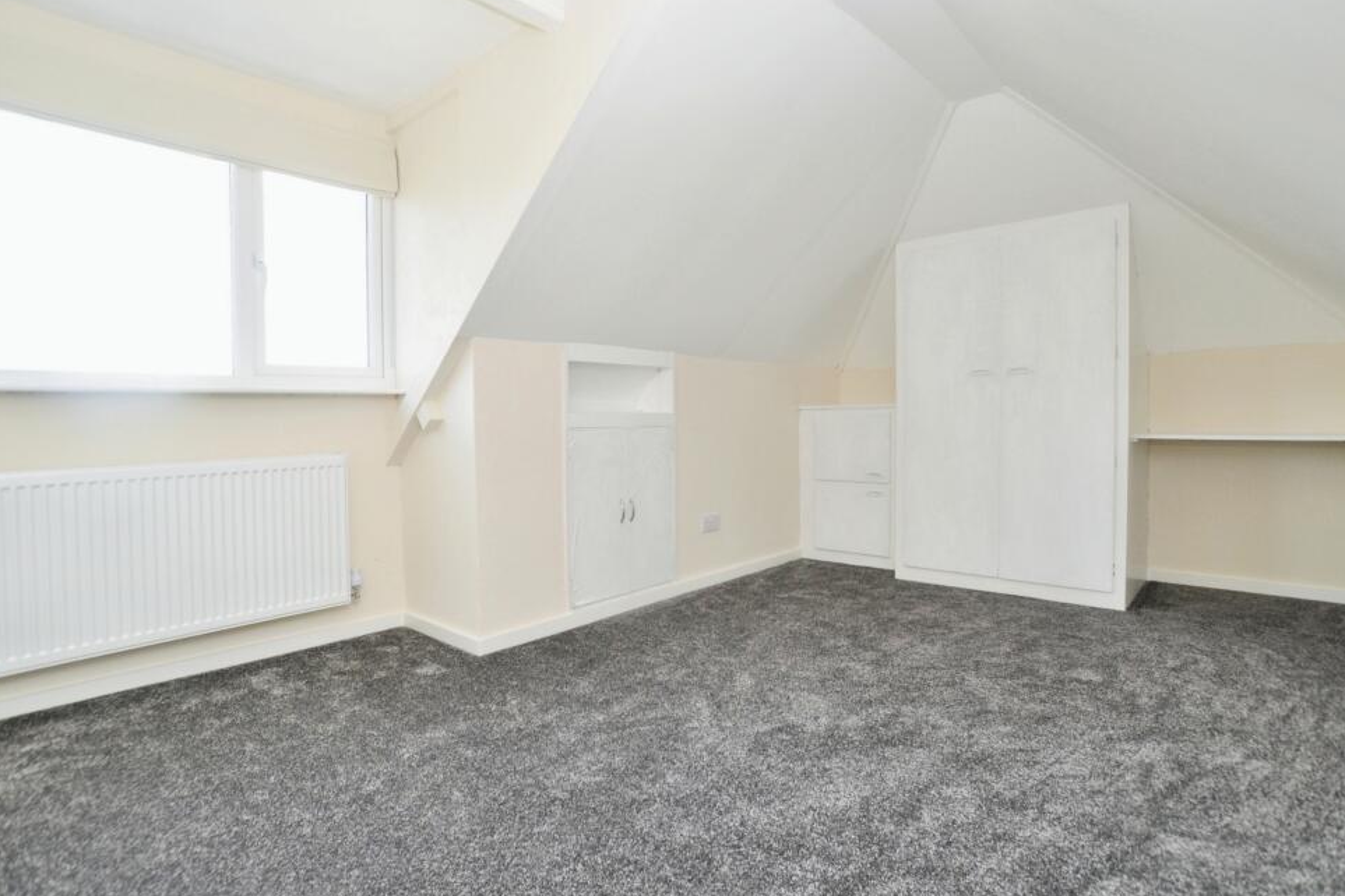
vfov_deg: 68.8
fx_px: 655
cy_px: 440
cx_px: 687
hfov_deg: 91.5
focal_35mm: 18
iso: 400
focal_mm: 11
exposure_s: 1/125
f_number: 5.6
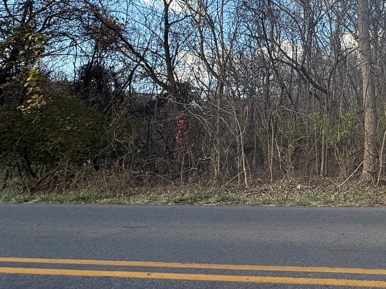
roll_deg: +0.2
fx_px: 357
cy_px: 35
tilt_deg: +15.5
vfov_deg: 41.1
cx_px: 392
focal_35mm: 32
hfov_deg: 46.7
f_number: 2.2
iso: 50
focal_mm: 2.22
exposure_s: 1/490
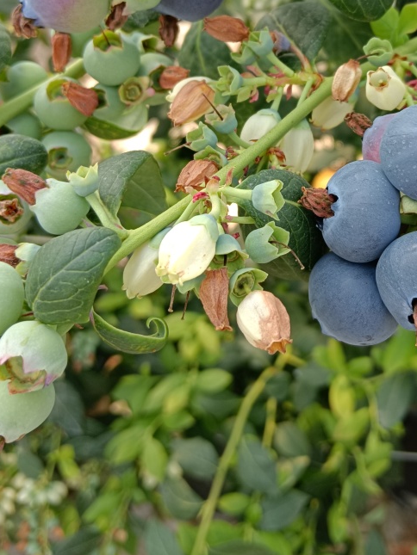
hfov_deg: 32.9
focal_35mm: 43
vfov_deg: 42.5
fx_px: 690
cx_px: 321
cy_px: 142
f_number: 1.8
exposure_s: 1/100
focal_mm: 4.05
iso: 105
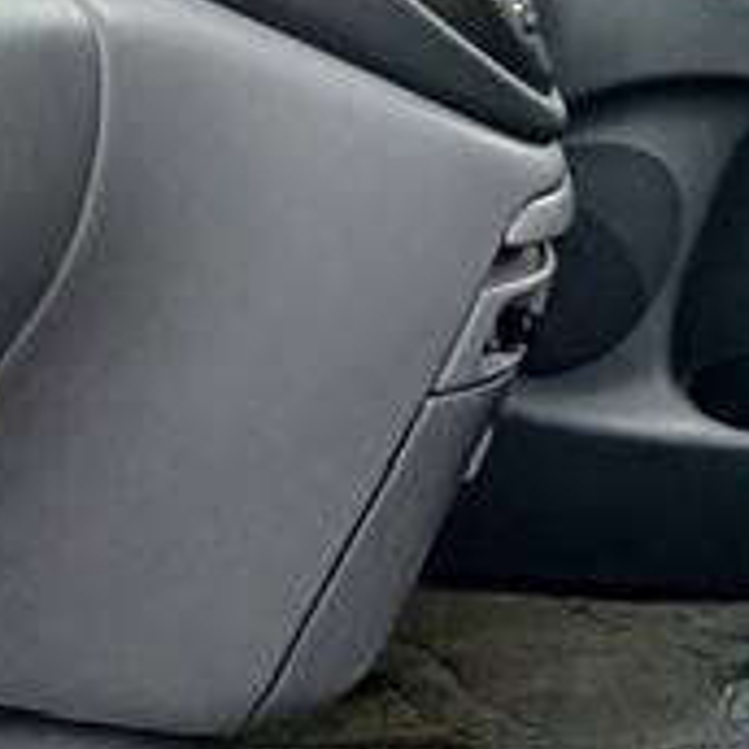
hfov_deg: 14.8
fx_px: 2252
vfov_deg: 18.7
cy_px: 575
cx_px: 1572
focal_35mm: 92
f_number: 2.2
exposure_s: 1/121
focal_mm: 2.22
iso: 125
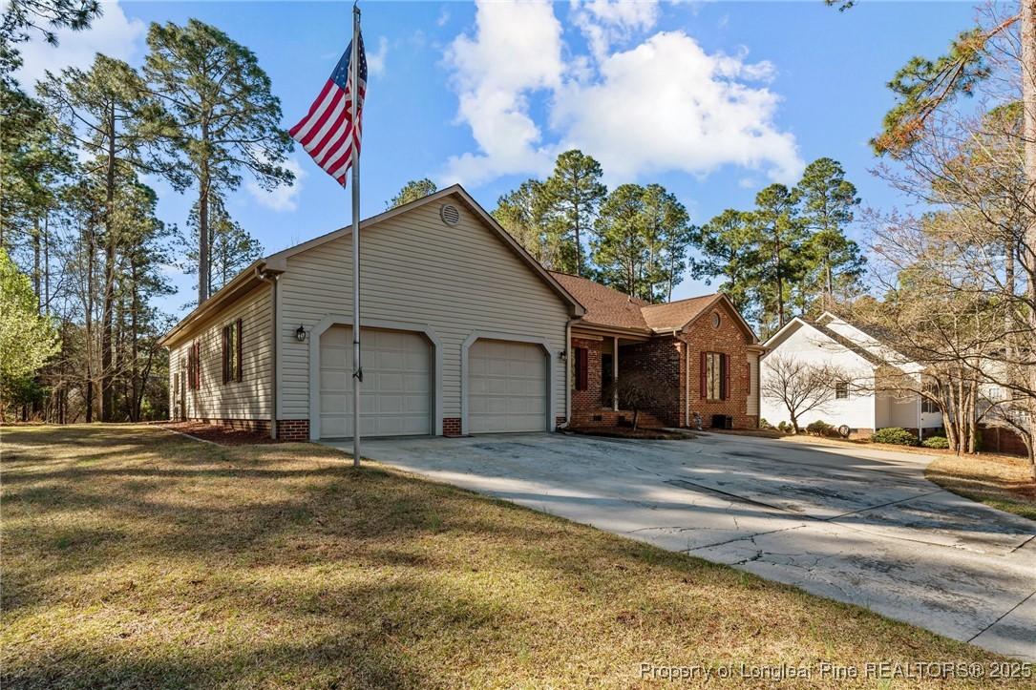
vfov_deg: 64.5
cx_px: 518
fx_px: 547
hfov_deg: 86.9
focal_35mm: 19
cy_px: 345
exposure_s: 1/200
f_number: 8
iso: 250
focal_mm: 19
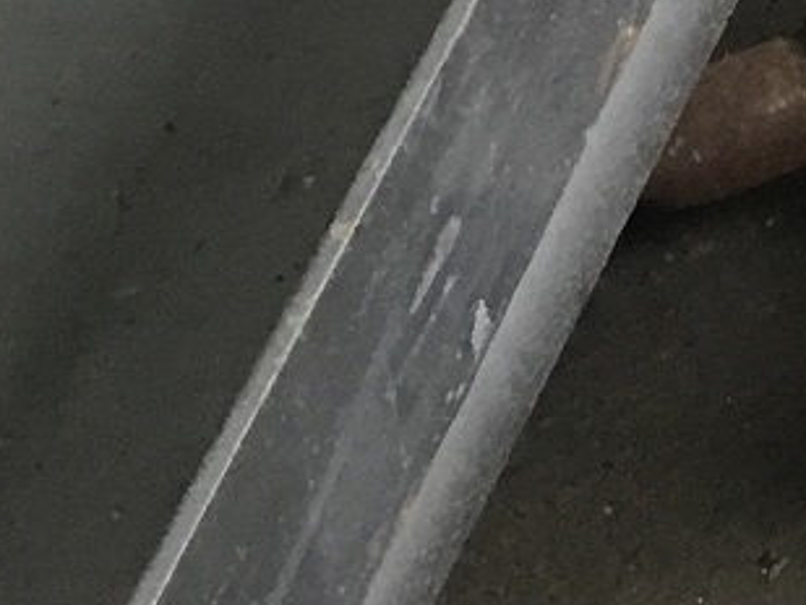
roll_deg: +1.2
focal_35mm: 189
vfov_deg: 7.0
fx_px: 4402
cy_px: -1262
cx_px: 2139
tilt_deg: -26.1
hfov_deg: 9.1
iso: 80
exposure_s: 1/30
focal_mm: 4.15
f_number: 2.2
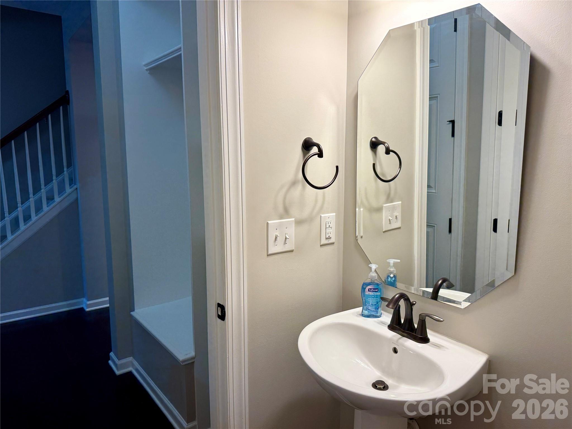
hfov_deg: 71.6
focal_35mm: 24
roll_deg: -0.3
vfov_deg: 56.8
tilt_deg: -8.5
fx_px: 397
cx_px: 286
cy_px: 214
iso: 160
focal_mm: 6.76
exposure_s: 1/120
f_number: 1.78
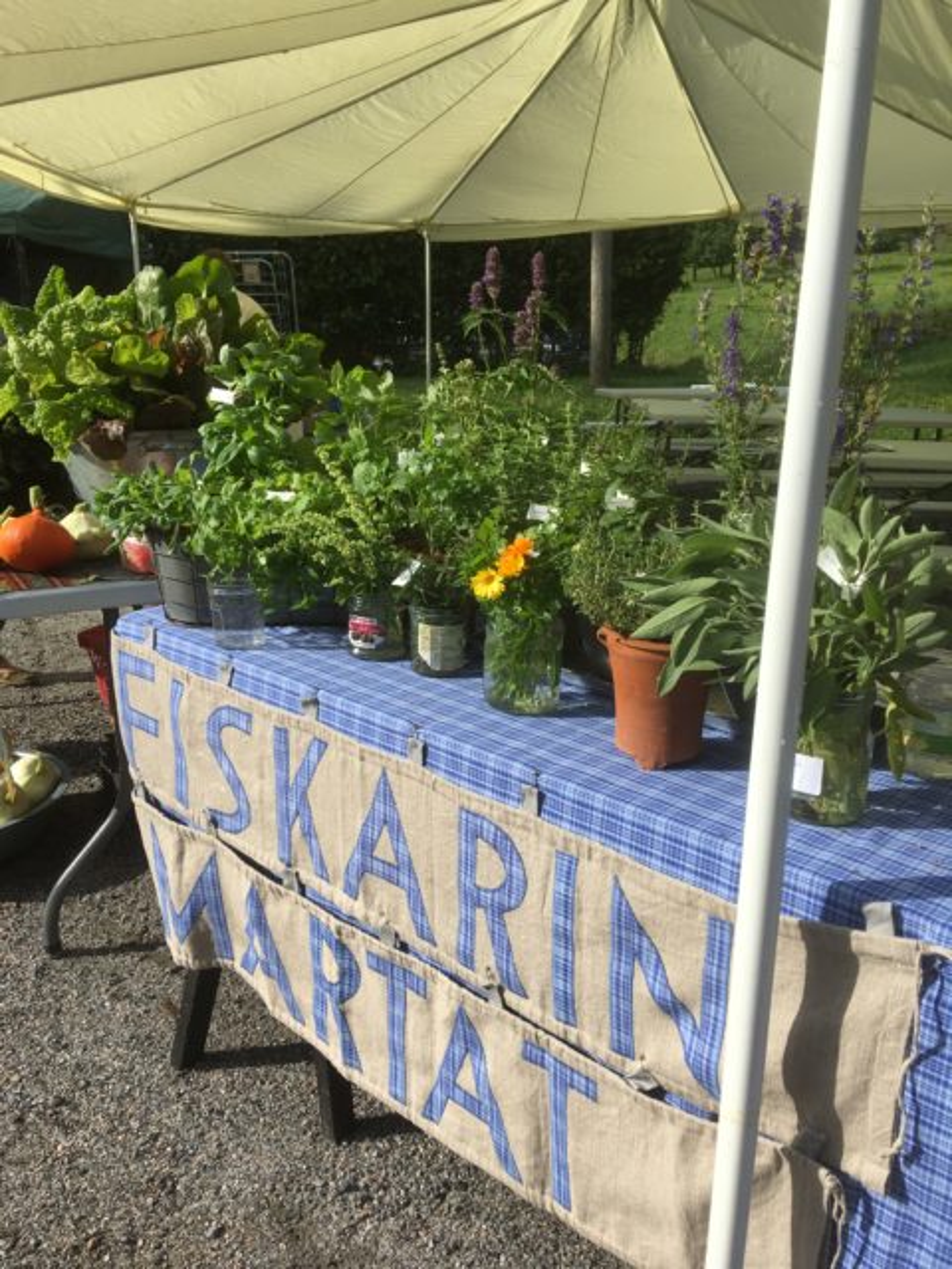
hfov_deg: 48.2
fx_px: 1063
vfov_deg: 61.7
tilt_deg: -19.1
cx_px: 476
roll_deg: -0.3
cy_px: 634
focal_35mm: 29
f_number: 2.2
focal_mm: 4.15
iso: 25
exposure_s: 1/1148
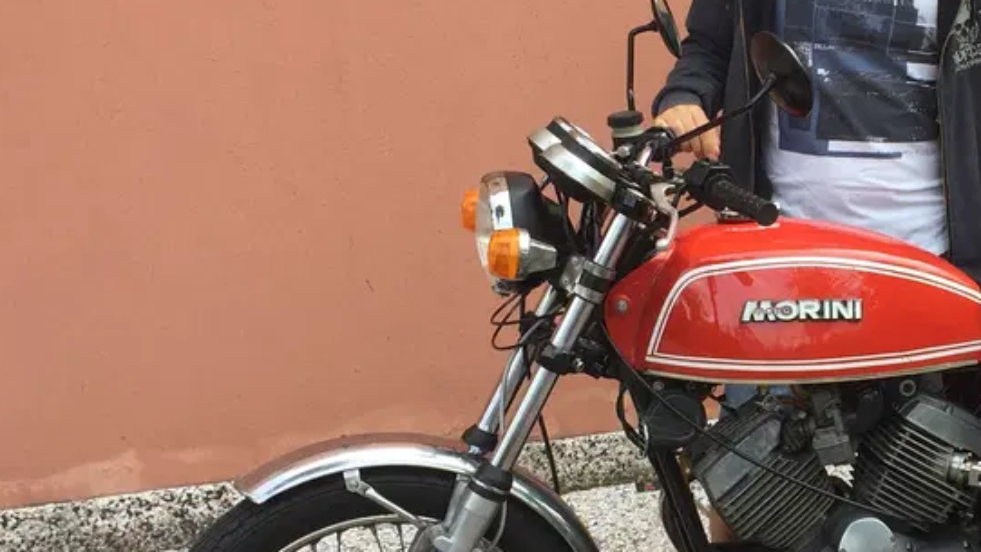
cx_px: 929
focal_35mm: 70
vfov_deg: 17.2
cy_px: 282
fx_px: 1821
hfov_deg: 28.7
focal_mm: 4.15
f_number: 2.2
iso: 32
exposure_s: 1/366
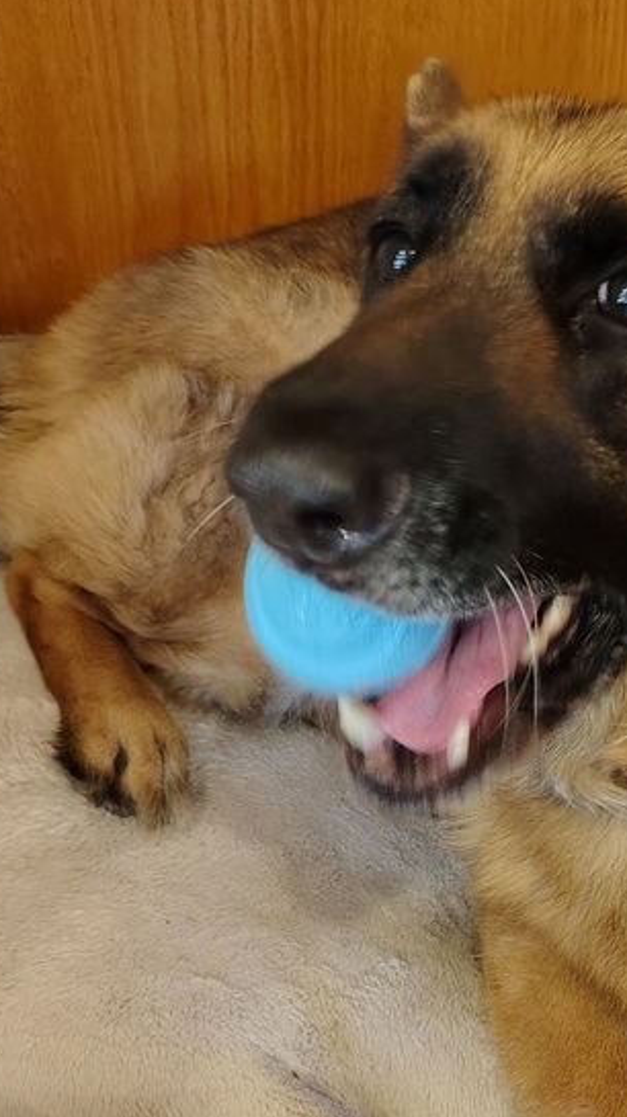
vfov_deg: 41.8
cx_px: 639
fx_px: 1421
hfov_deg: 23.7
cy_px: 816
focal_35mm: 48
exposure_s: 1/50
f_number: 1.8
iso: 1378
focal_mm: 5.56
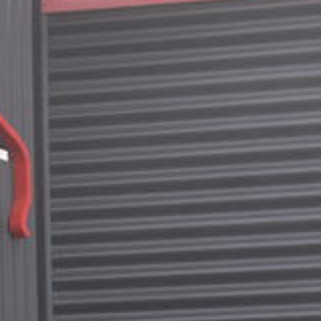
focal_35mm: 217
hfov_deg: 7.3
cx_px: -604
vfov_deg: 7.9
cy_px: 518
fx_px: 2273
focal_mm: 27
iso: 400
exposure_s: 1/100
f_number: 9
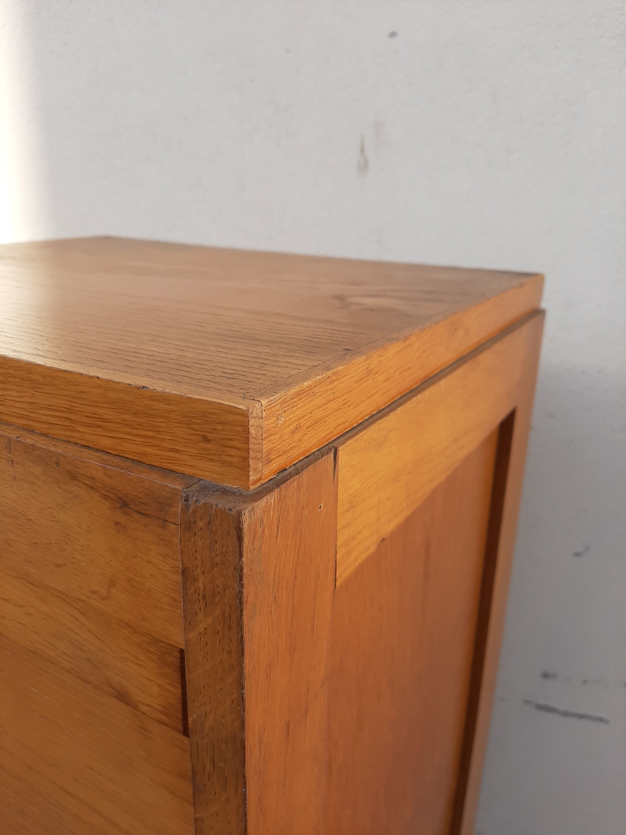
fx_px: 627
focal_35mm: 26
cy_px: 418
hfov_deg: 53.1
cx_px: 313
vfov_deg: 67.3
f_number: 1.7
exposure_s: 1/912
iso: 40
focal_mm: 3.93
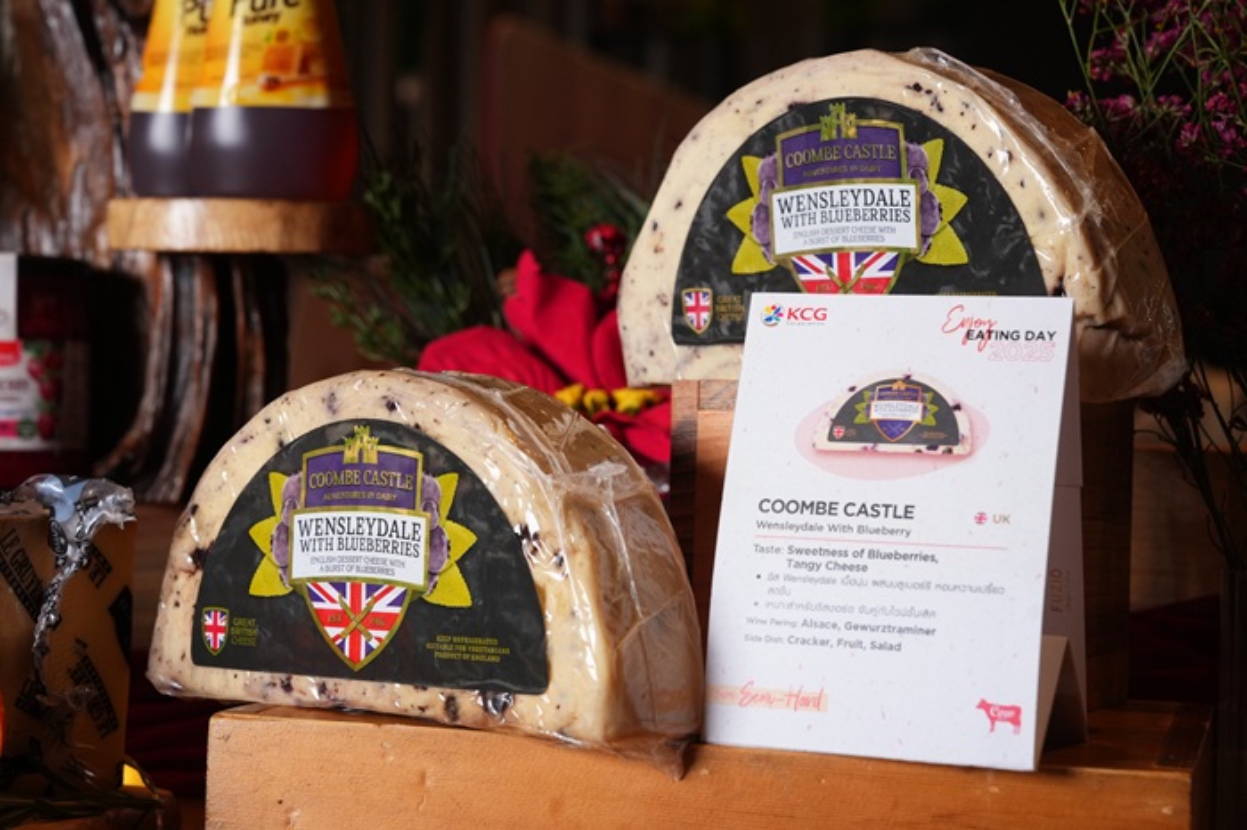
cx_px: 624
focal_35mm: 70
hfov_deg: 28.9
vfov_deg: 19.4
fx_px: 2423
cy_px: 415
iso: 1600
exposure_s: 1/160
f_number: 8
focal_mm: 70
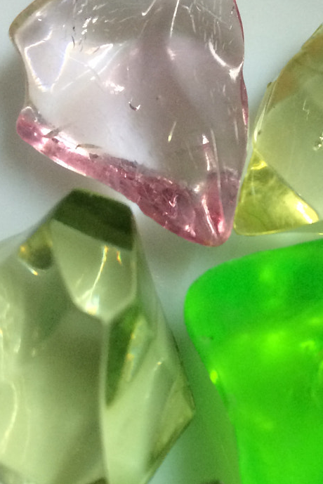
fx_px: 941
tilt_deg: -64.1
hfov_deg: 18.8
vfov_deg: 28.4
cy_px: 369
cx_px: 340
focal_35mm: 70
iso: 100
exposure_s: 1/30
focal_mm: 4.15
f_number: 2.2
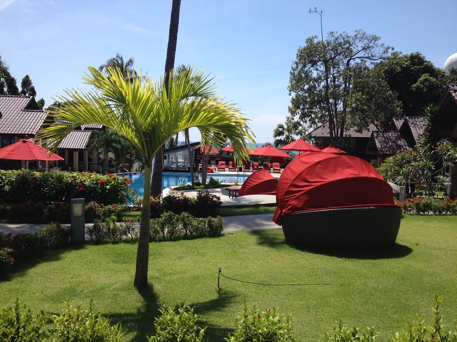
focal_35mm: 35
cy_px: 171
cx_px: 228
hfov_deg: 52.6
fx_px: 462
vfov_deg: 40.7
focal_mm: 4.28
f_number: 2.4
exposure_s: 1/1905
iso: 50
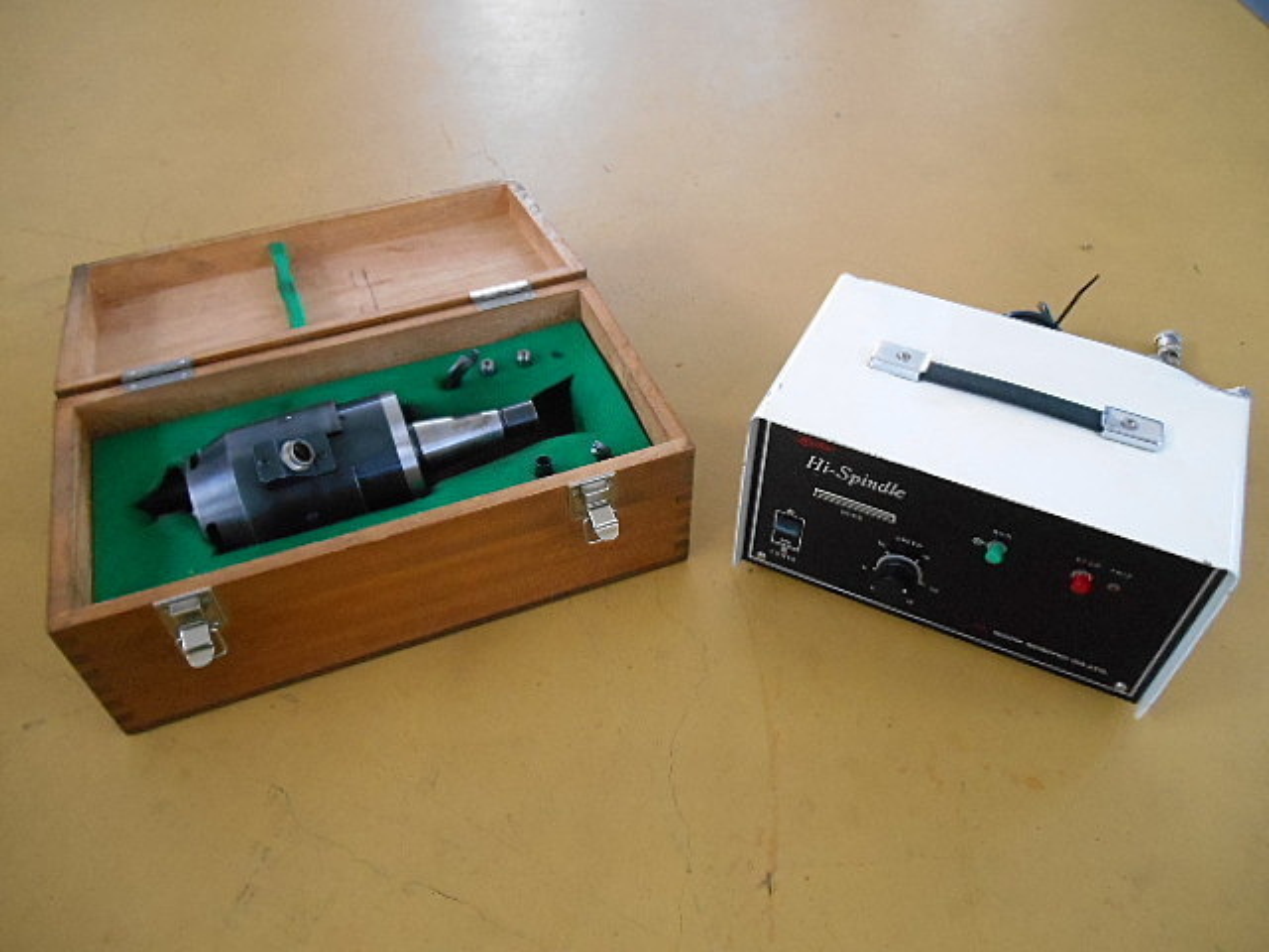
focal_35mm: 26
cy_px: 476
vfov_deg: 53.1
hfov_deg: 67.3
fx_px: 953
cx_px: 634
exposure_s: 1/125
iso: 800
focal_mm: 4.7
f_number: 3.4
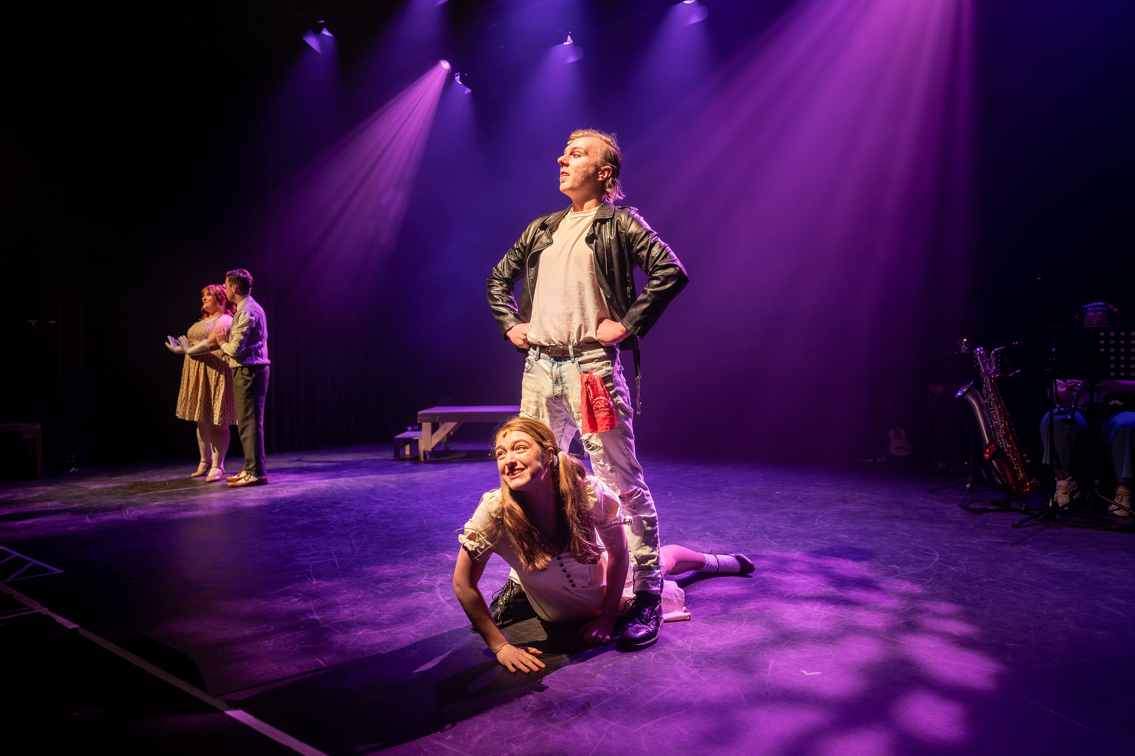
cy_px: 378
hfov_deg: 70.7
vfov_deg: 50.7
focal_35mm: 25
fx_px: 799
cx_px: 599
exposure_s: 1/320
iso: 800
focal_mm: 24
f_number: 2.8
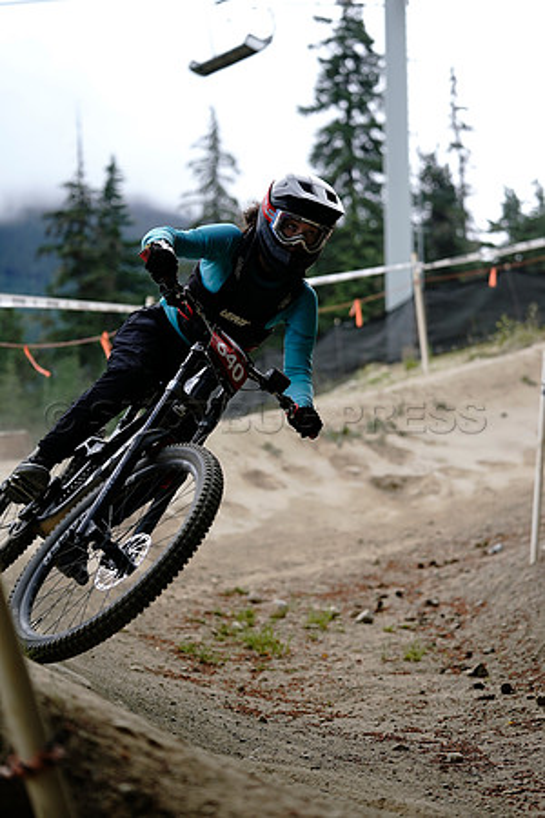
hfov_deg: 18.7
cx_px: 272
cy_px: 409
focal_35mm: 73
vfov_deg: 27.7
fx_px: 1658
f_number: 2.8
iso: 400
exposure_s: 1/1600
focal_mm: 73
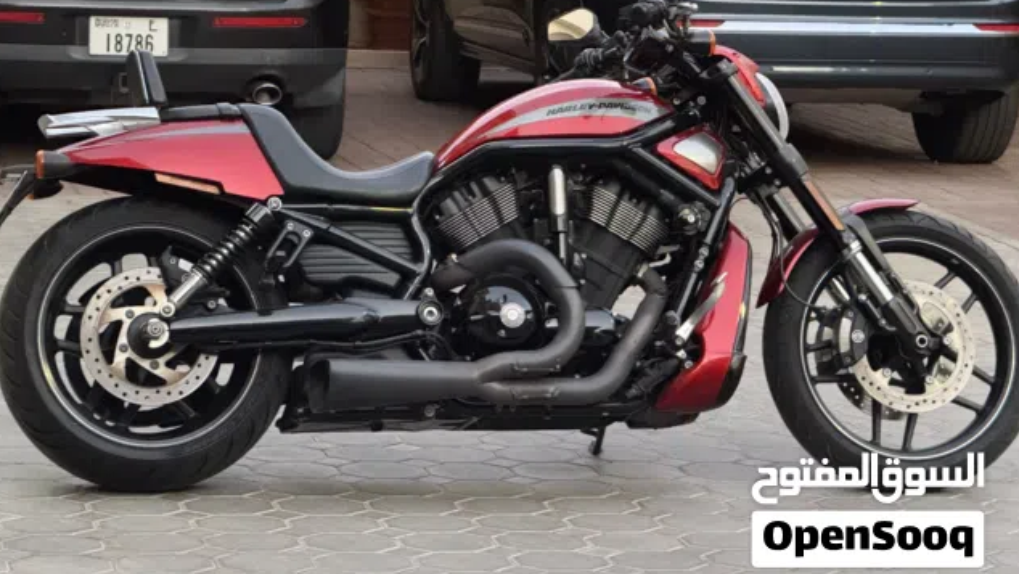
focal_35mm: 132
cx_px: 510
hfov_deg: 16.3
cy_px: 220
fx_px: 3568
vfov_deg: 9.2
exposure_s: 1/30
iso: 2000
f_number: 2.8
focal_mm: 15.66
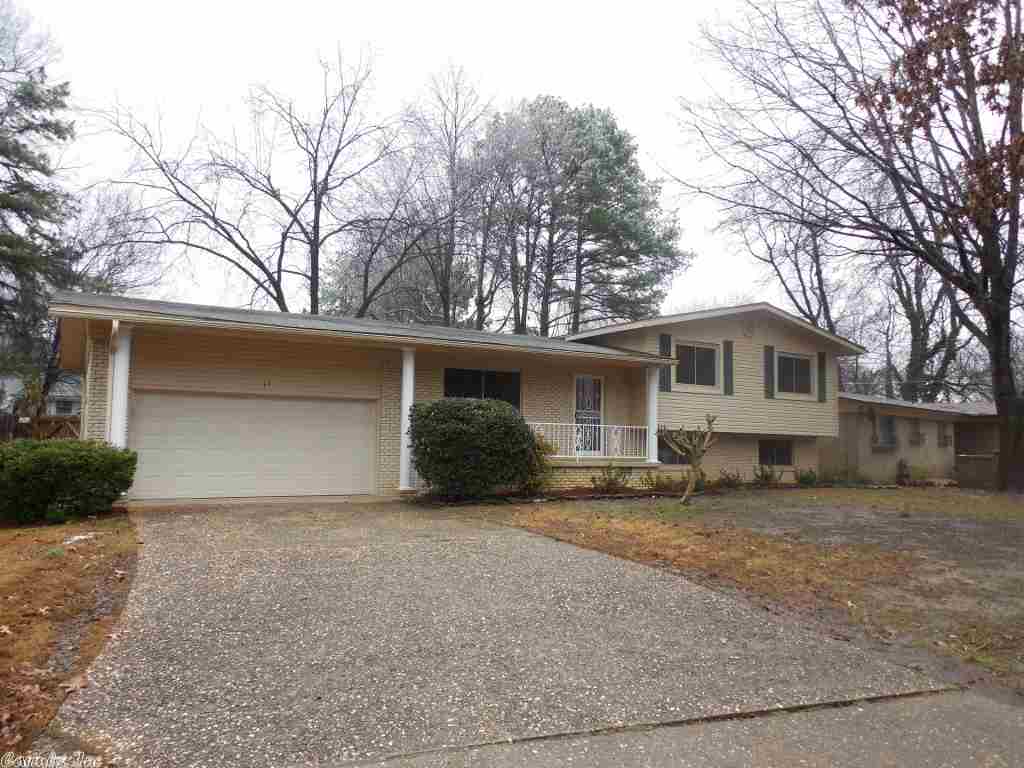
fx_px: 740
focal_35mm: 25
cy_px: 384
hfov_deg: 69.4
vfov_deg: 54.9
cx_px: 512
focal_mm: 4.5
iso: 125
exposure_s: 1/160
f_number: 3.3
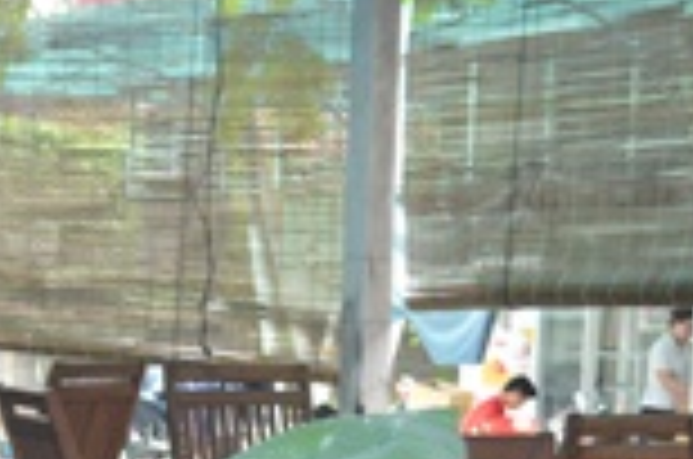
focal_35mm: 142
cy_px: 587
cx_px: -212
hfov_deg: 13.9
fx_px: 2721
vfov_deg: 9.5
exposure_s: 1/60
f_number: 4.5
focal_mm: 29
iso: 1800
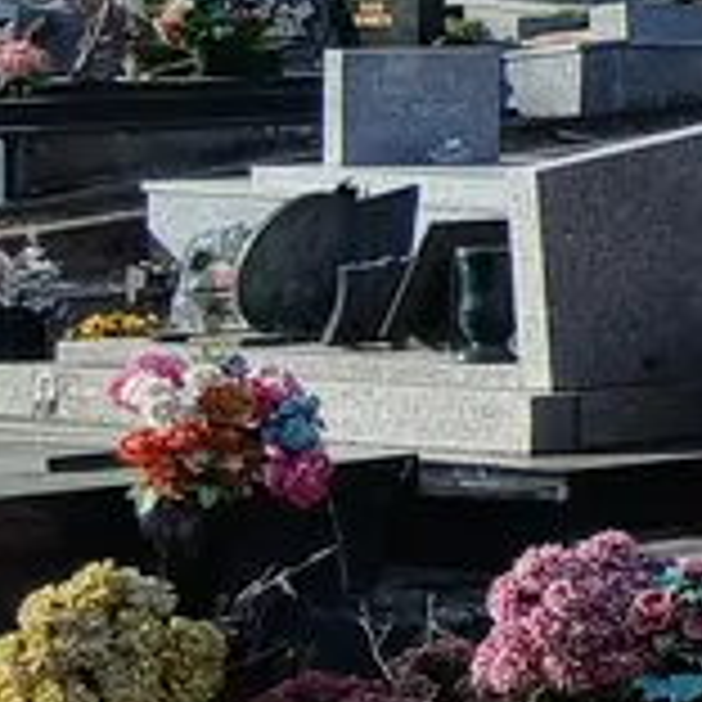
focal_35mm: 188
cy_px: -54
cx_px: 2804
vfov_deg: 9.2
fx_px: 4313
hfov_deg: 7.0
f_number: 1.8
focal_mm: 3.98
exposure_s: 1/368
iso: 20
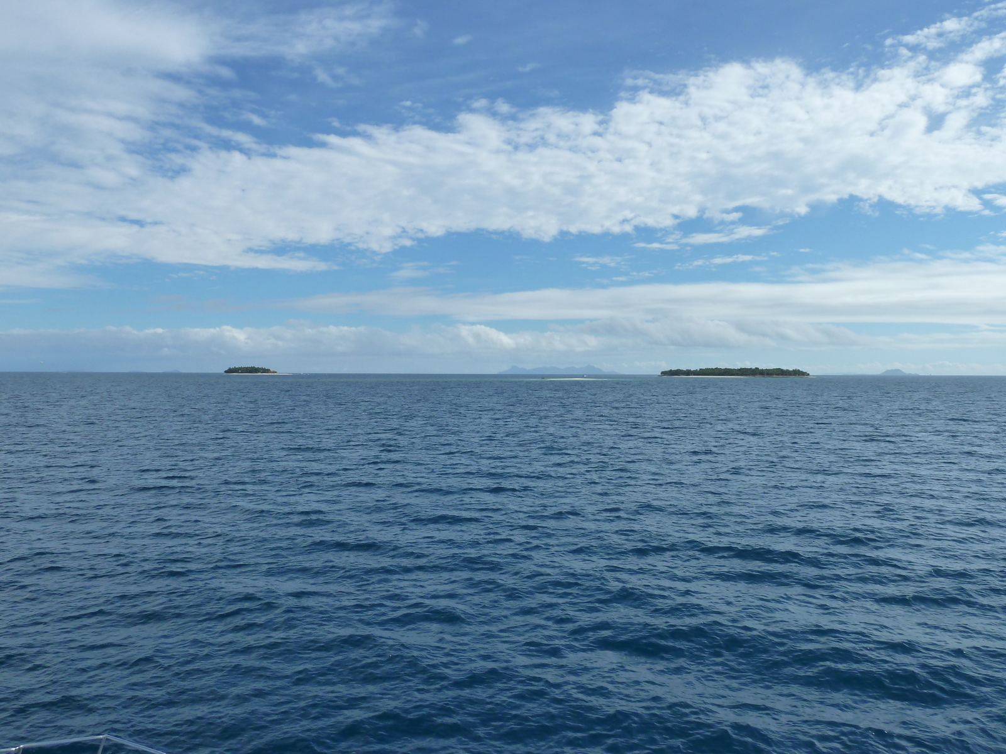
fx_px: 872
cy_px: 377
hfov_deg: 60.0
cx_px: 503
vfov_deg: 46.8
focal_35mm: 30
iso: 125
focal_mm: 5
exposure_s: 1/640
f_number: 5.6
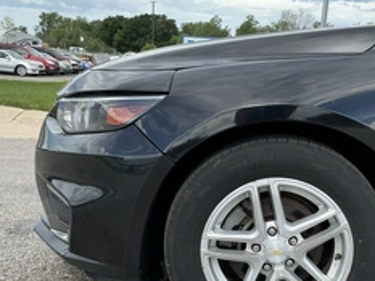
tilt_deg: -12.5
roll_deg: -3.1
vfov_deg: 30.0
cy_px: 191
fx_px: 520
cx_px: 214
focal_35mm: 48
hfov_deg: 39.6
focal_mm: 3
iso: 25
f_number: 1.8
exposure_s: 1/829
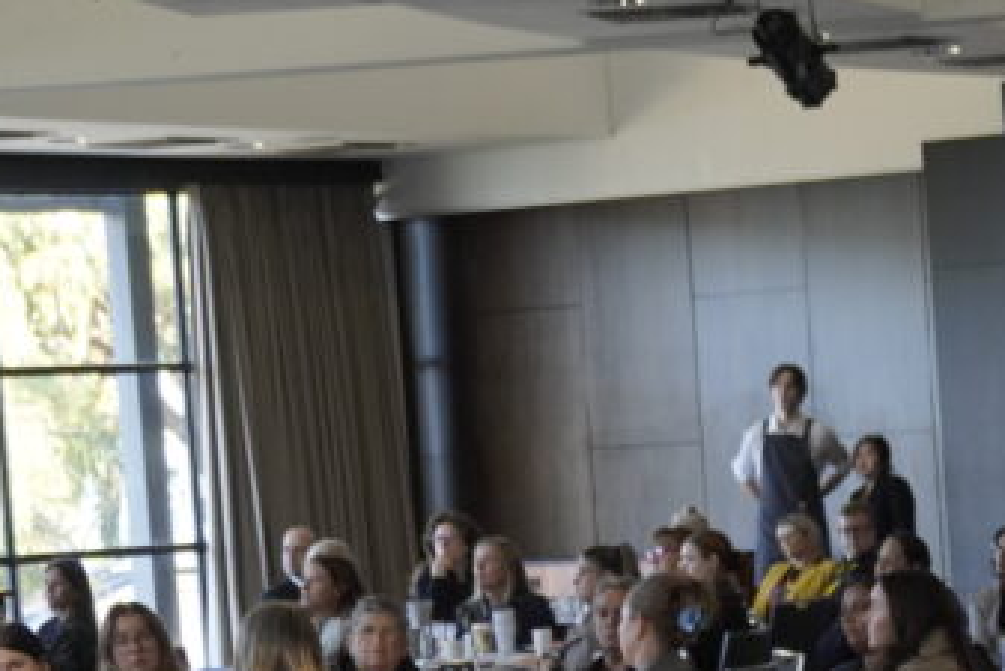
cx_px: 1264
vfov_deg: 7.6
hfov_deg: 11.3
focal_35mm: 178
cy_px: 968
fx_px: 4958
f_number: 4.5
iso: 1250
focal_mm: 39
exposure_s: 1/160
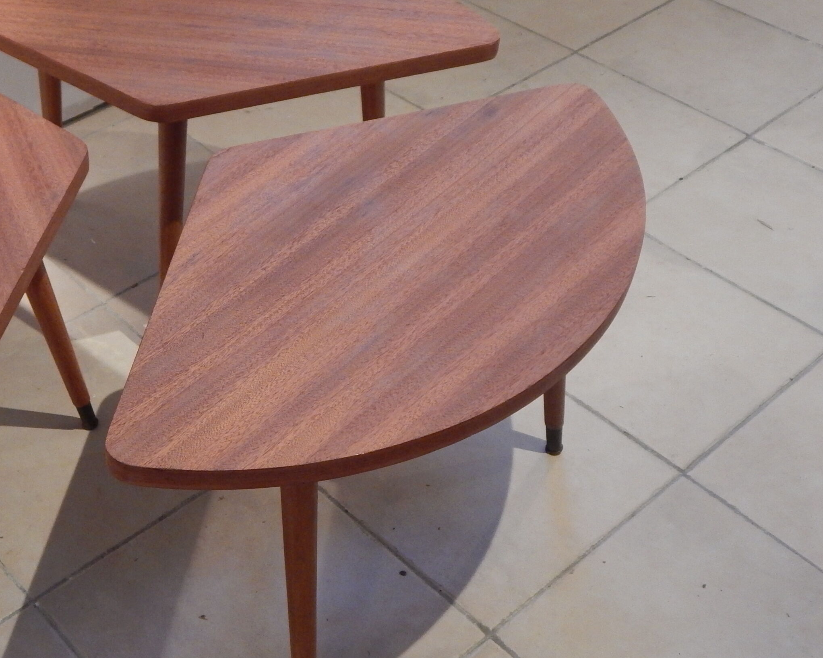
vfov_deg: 28.6
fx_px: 1291
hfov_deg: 34.4
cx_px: 181
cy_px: 299
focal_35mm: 53
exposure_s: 1/25
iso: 400
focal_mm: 6.1
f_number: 3.3
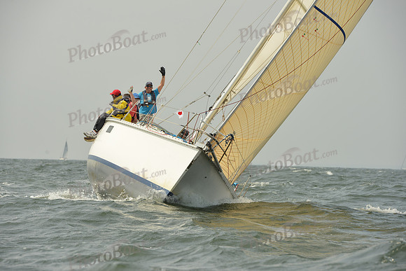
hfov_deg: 11.4
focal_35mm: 180
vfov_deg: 7.6
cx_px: 203
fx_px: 2030
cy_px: 136
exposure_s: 1/1250
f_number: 9
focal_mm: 180
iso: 320
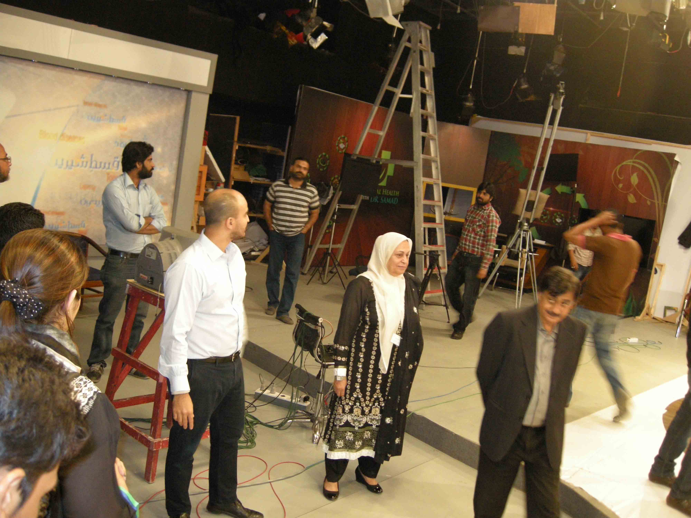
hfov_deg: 52.6
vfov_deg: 40.7
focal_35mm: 35
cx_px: 346
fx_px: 699
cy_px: 259
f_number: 2.7
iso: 400
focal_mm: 7.5
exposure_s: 1/18.5
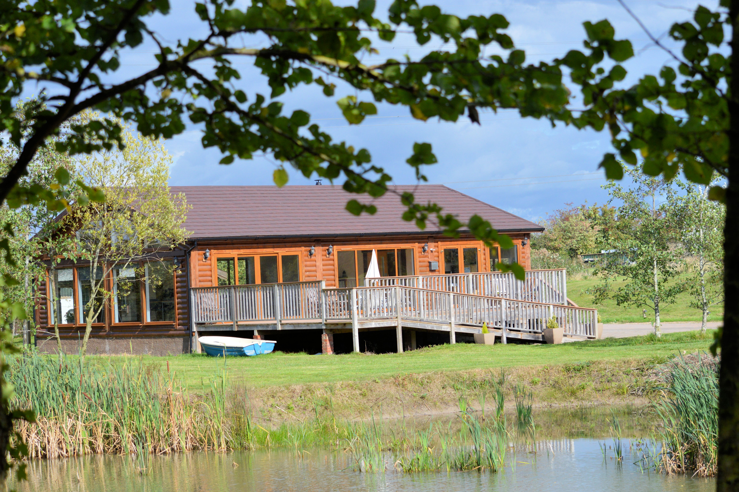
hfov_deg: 23.4
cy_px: 246
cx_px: 370
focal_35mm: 87
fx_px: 1784
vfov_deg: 15.7
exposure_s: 1/1600
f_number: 5.6
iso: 400
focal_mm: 58
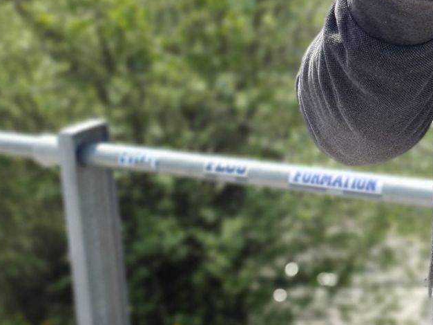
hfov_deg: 19.9
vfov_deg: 16.7
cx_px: 673
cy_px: -106
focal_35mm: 83
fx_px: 1038
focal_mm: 4.32
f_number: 1.5
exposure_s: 1/1156
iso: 50
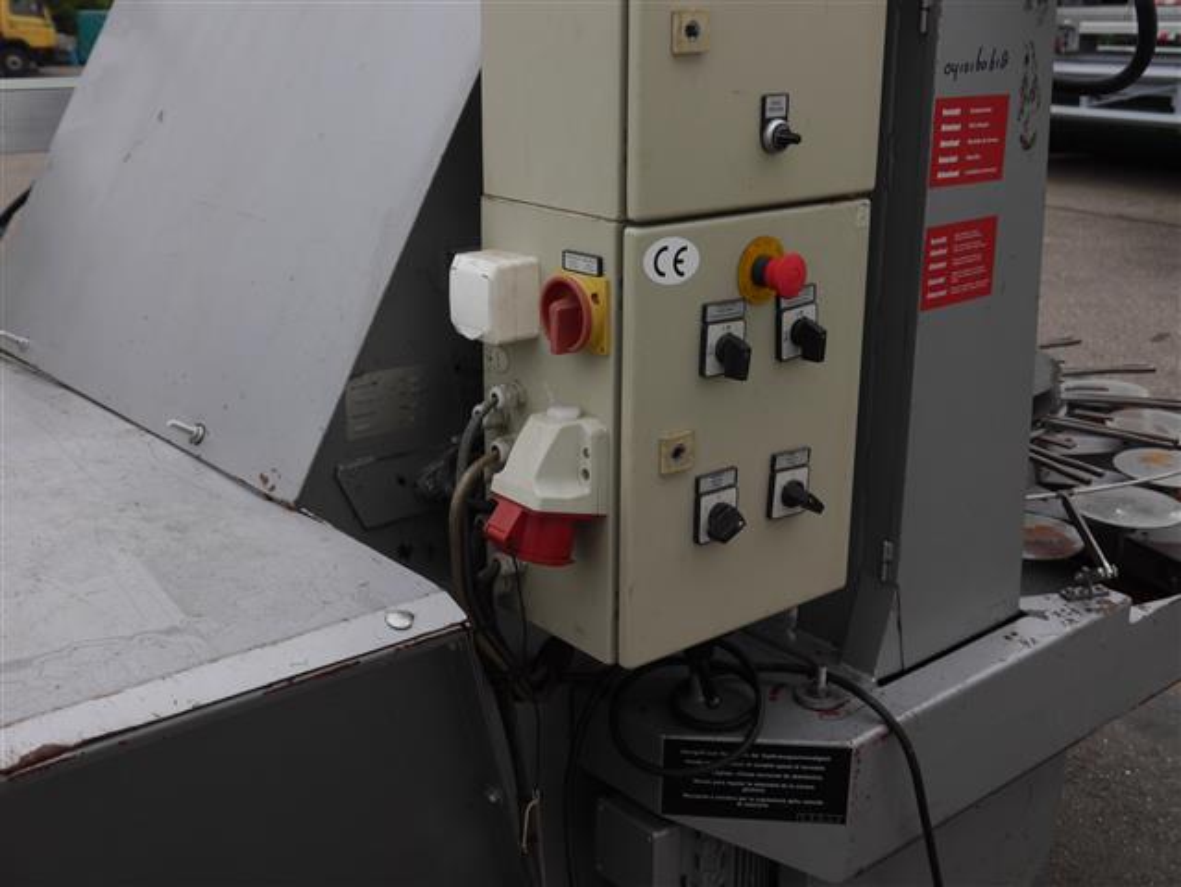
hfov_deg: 44.8
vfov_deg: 34.4
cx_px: 590
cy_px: 444
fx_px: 1434
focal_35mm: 42
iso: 160
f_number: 5.6
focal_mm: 21
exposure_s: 1/200
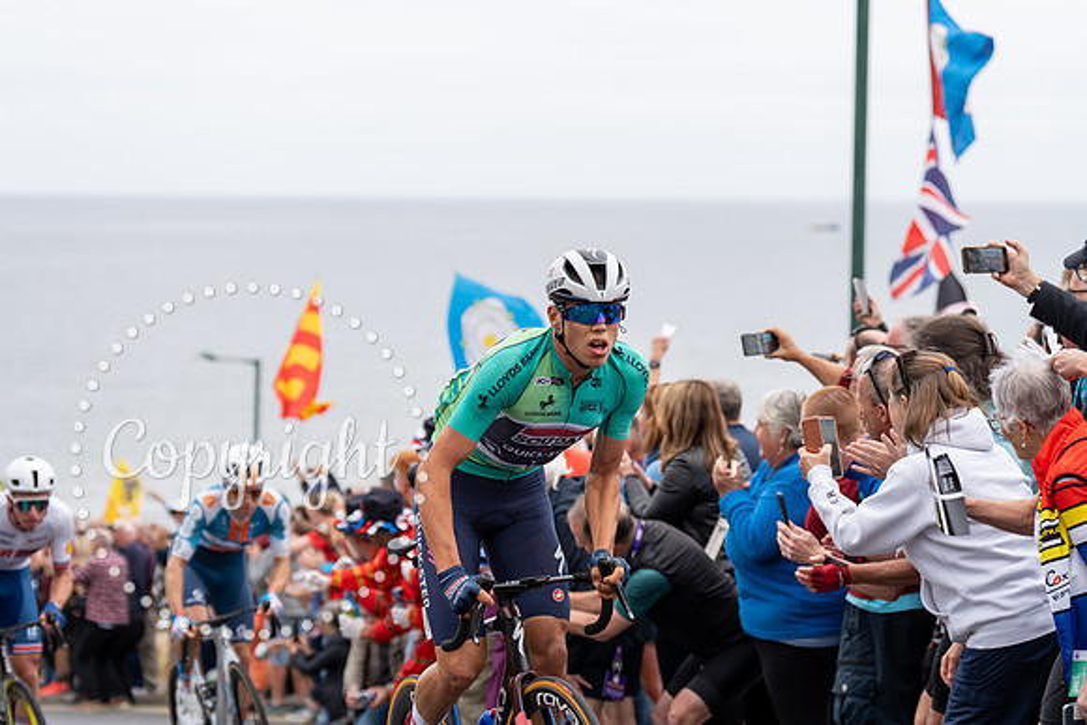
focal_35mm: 95
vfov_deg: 14.4
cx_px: 544
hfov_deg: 21.4
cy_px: 362
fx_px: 2873
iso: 320
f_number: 3.5
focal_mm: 92
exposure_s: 1/1000
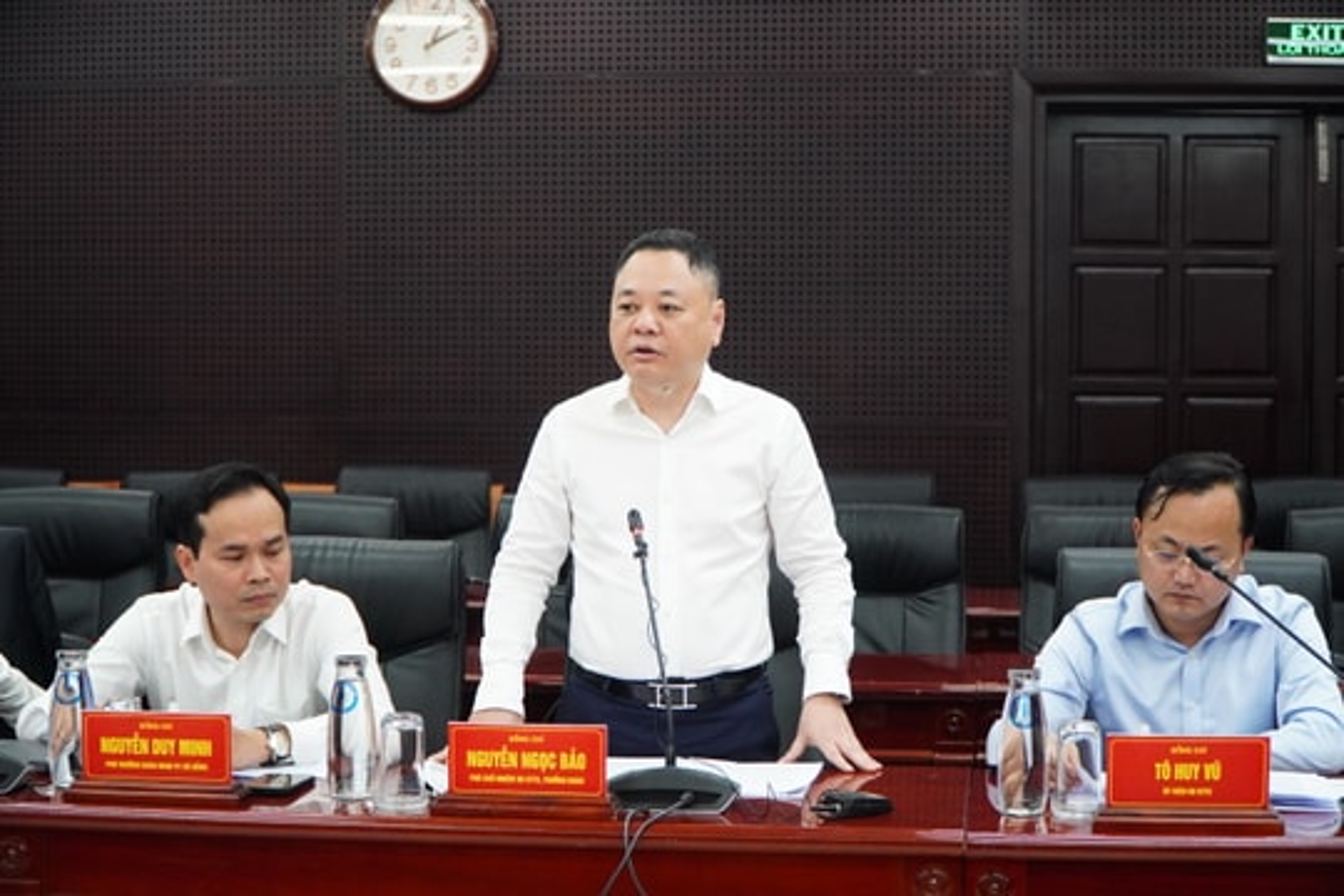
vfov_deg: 22.1
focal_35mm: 62
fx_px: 2296
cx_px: 672
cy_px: 448
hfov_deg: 32.6
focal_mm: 41
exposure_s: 1/160
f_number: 4
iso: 3200
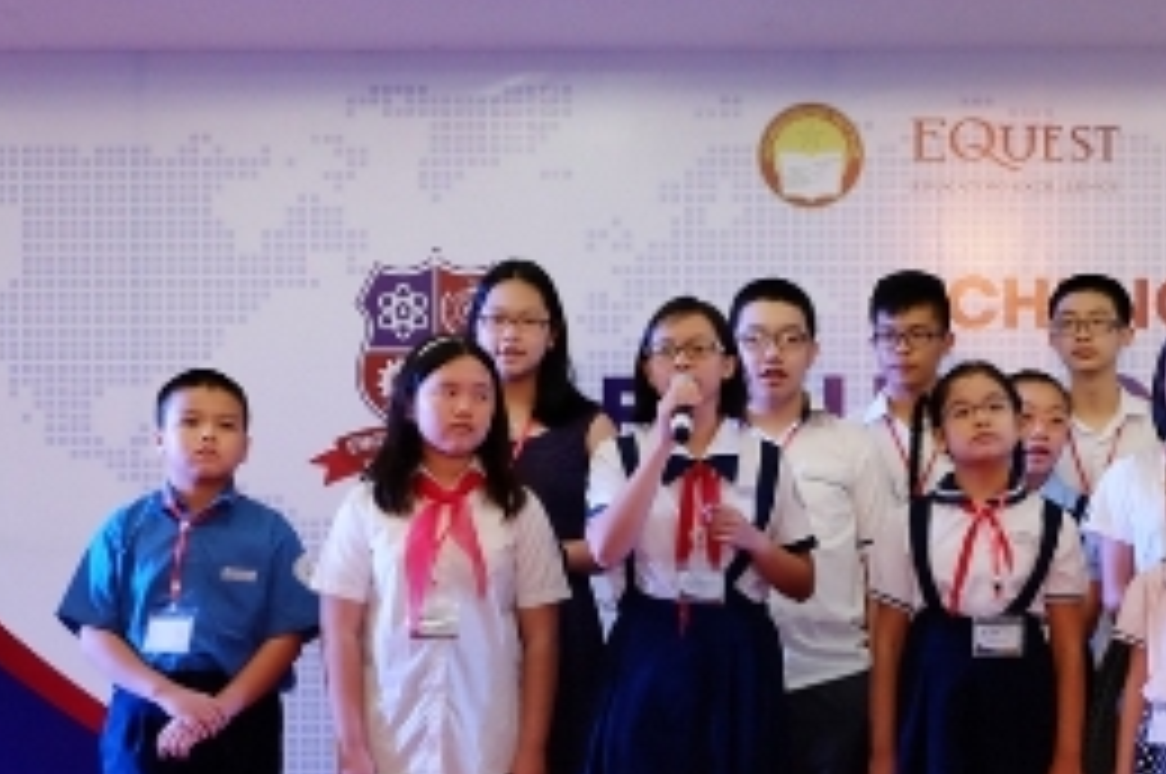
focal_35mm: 85
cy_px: 583
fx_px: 2750
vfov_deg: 16.0
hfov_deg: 23.3
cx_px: 1053
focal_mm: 29.5
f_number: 5.6
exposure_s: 1/105
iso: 3200
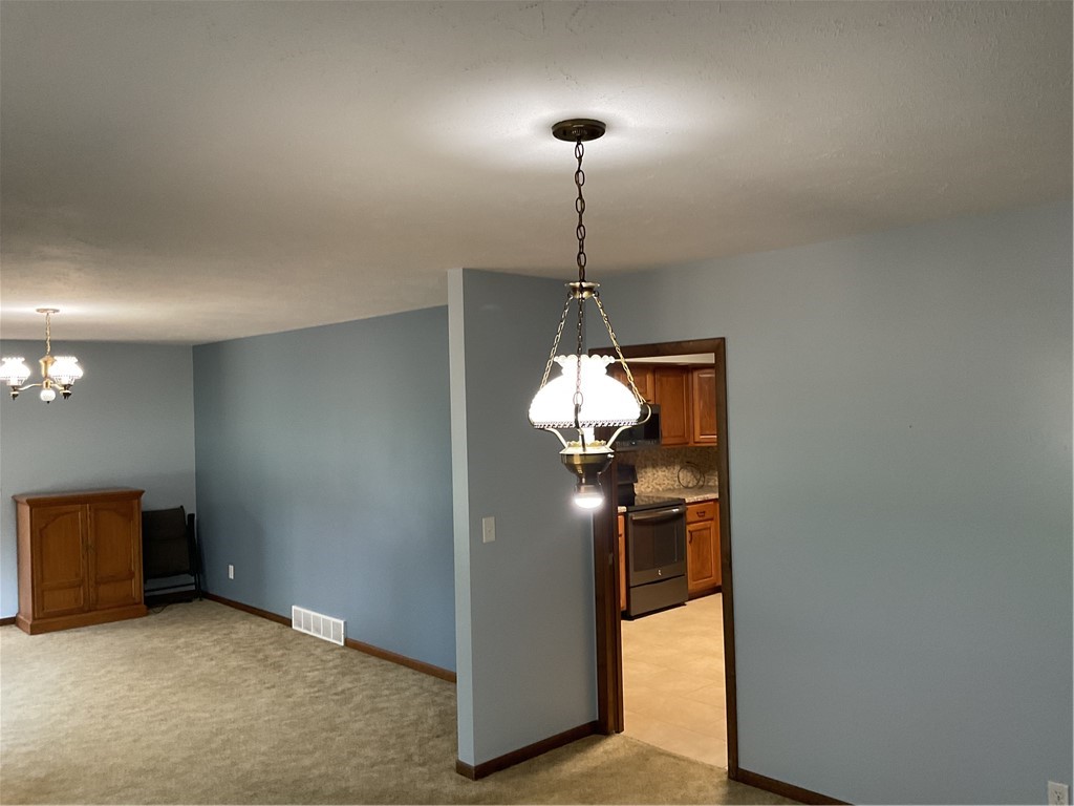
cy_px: 403
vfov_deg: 48.2
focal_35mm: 29
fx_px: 900
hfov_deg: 61.7
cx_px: 537
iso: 125
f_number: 1.8
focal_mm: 3
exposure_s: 1/60
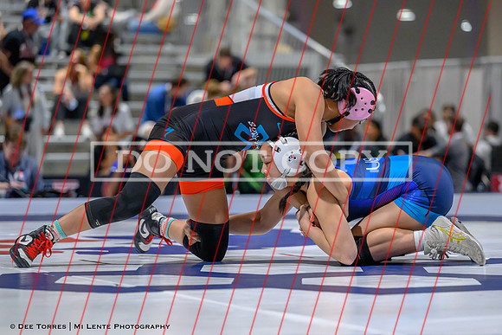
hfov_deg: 14.1
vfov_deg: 9.5
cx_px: 257
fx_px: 2025
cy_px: 172
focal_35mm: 145
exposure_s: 1/640
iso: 5600
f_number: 2.8
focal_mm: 120
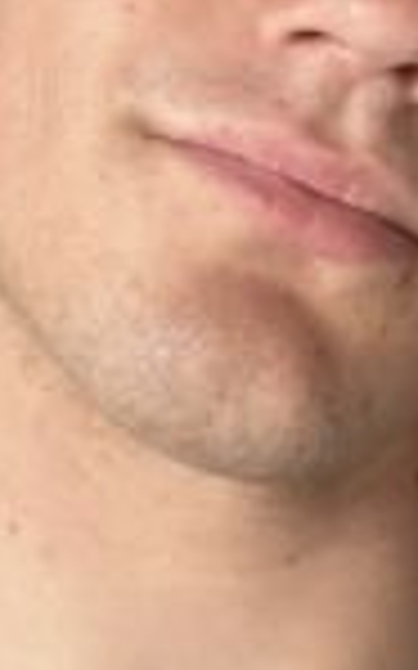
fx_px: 2335
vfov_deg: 15.0
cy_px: -382
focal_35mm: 128
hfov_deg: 10.2
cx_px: 319
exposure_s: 1/60
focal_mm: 2.69
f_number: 1.9
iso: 200
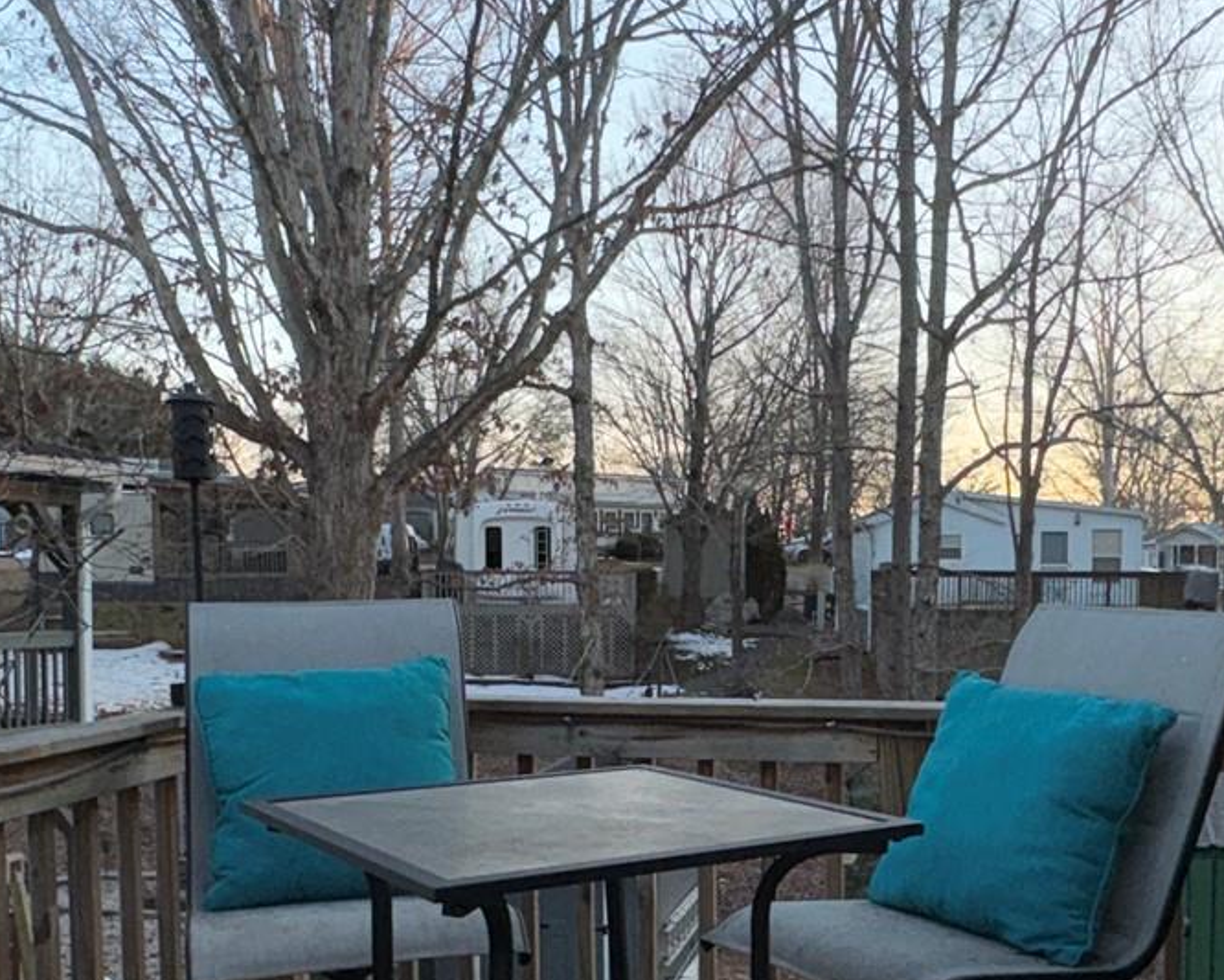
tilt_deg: -4.7
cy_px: 669
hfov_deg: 43.7
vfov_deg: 35.3
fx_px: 1522
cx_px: 686
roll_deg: -0.4
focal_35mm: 42
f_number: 2.2
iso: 32
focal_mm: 2.22
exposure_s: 1/186
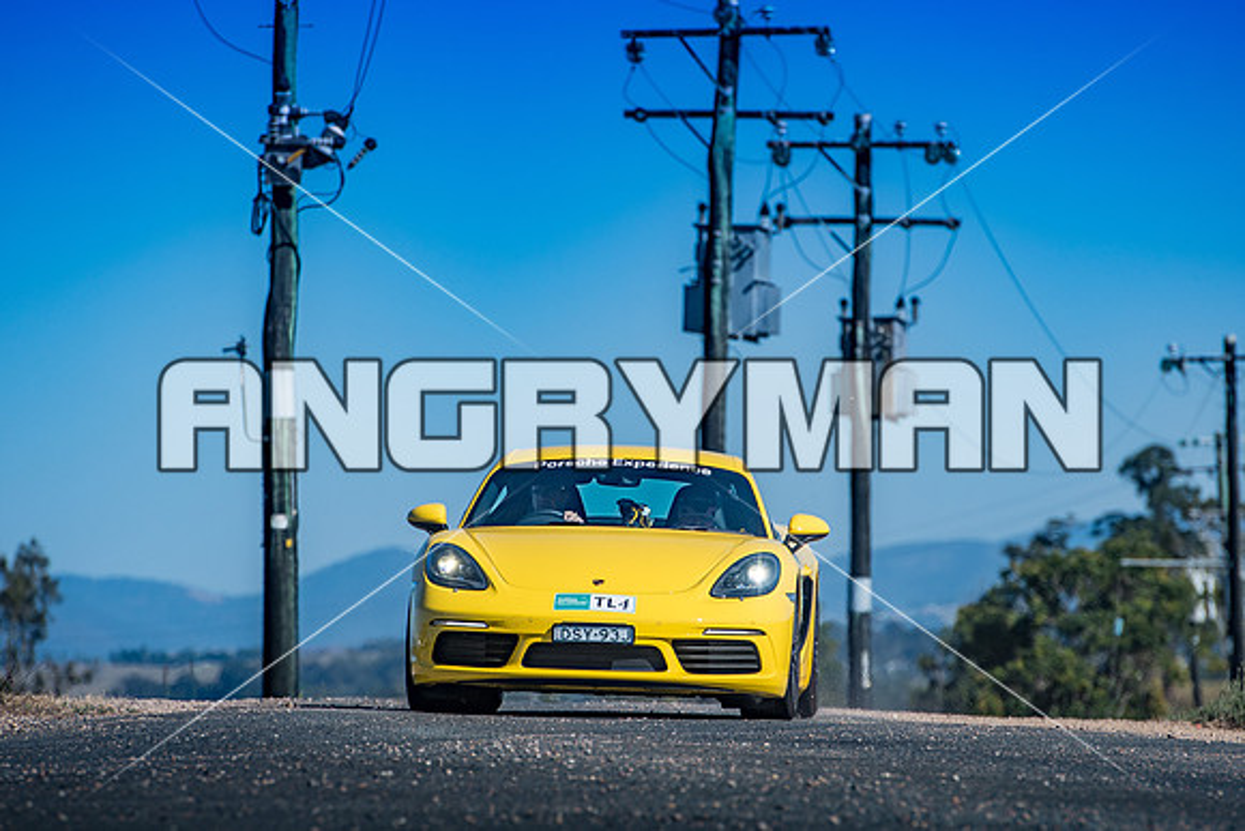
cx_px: 622
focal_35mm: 300
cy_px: 416
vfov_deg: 4.6
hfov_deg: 6.9
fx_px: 10377
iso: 100
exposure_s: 1/2500
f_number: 4.5
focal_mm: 200
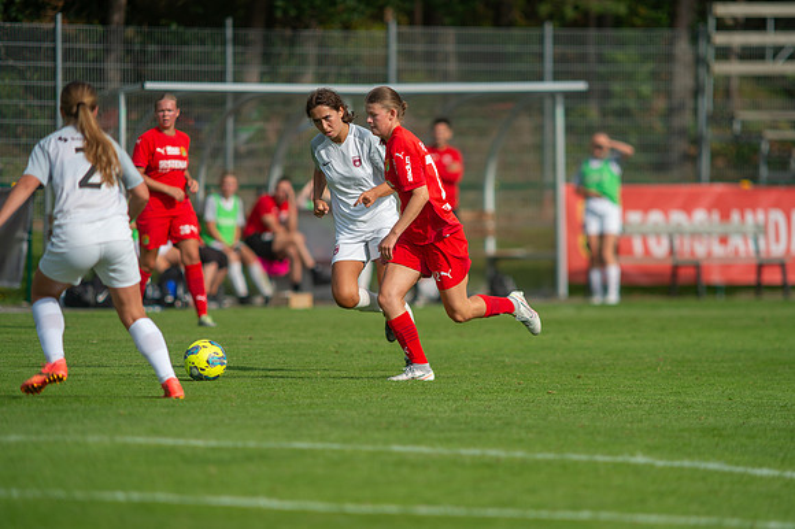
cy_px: 264
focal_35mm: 420
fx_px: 9269
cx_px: 398
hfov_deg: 4.9
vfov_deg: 3.3
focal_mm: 420
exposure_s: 1/1250
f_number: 4
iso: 110
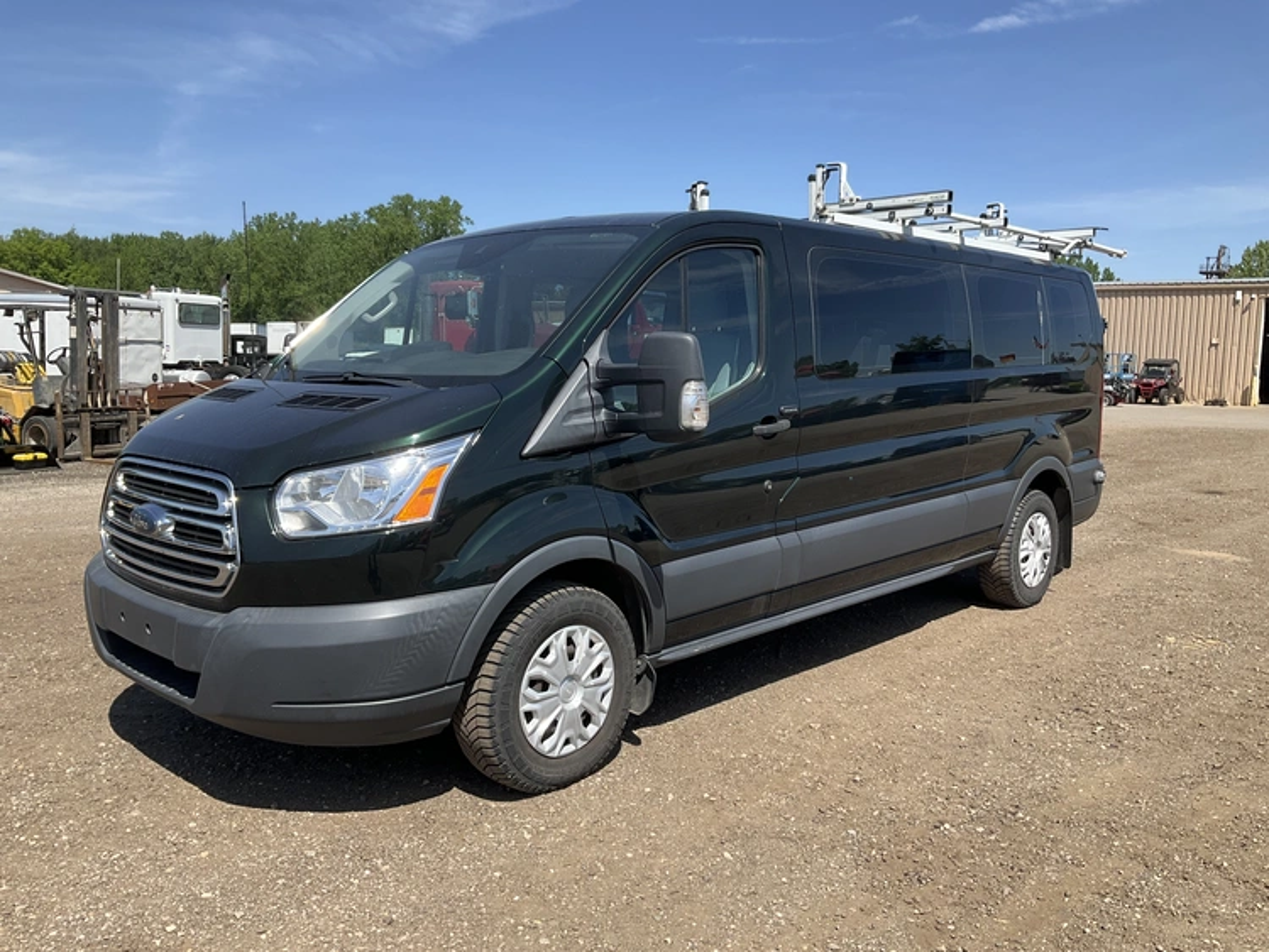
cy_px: 476
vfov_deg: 48.3
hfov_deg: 61.6
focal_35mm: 29
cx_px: 634
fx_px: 1063
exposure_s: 1/1451
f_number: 1.8
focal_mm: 3
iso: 25
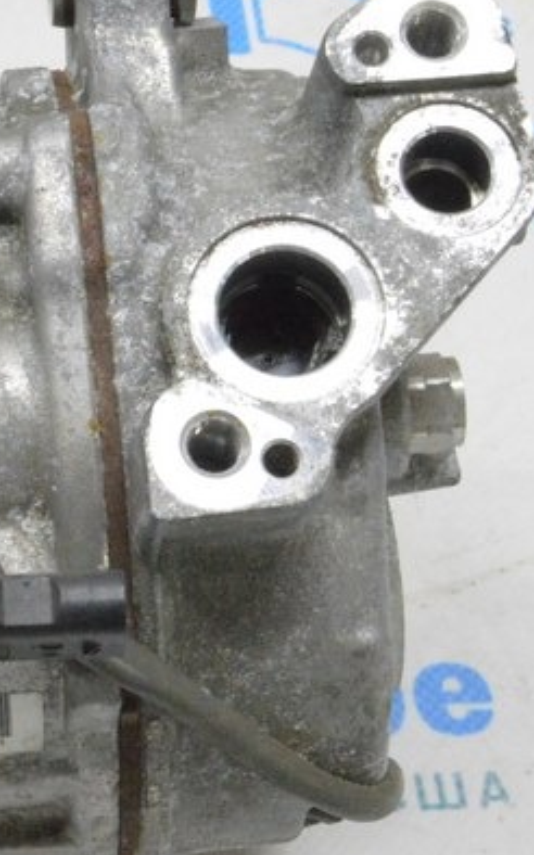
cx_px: -243
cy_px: 344
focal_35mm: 127
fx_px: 2959
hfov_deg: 10.0
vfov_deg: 16.4
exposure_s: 1/20
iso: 6400
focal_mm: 32
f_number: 20
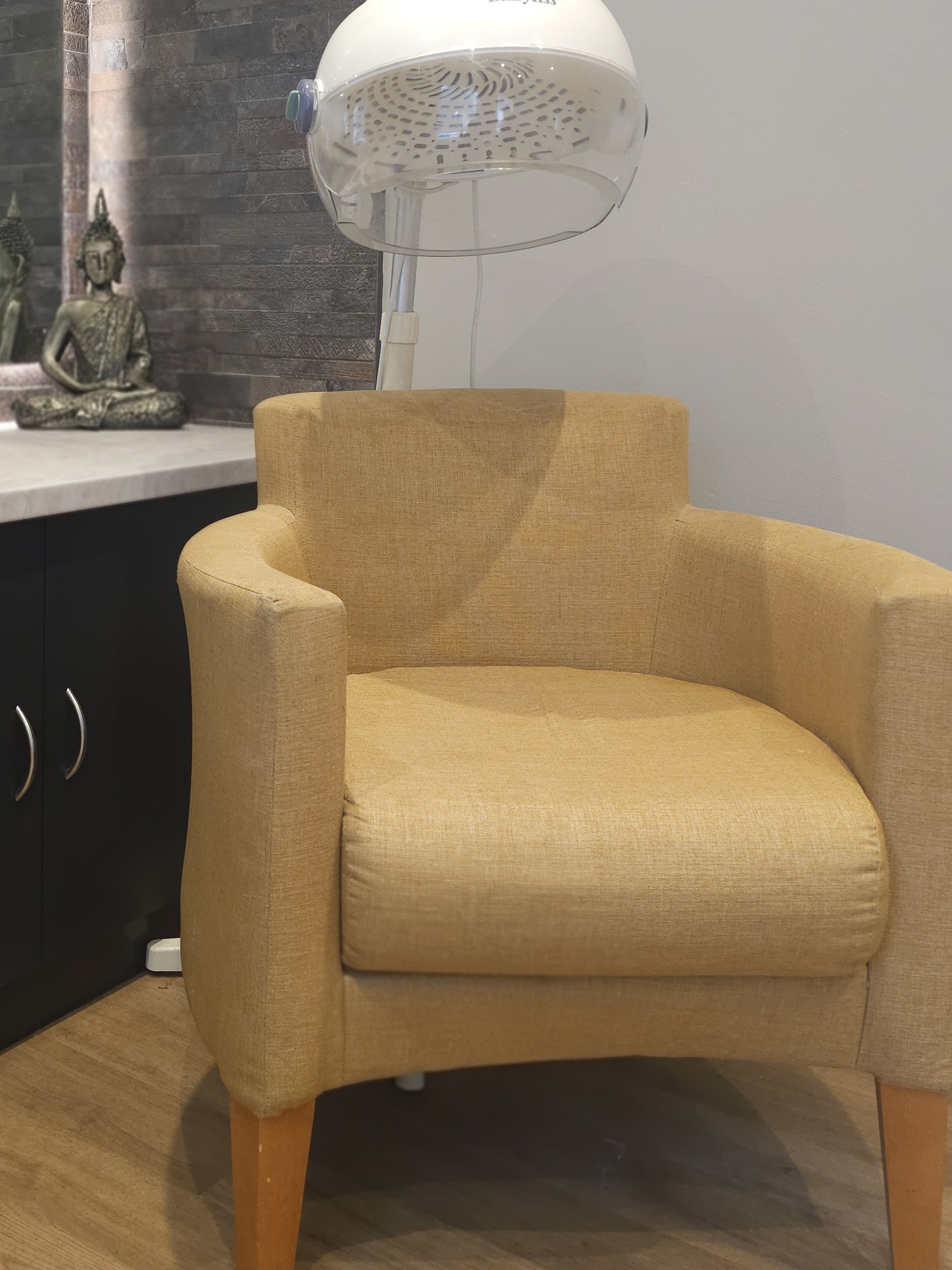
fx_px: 1430
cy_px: 409
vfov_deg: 47.0
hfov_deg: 35.6
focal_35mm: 39
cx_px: 190
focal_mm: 6.3
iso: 160
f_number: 1.7
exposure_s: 1/50
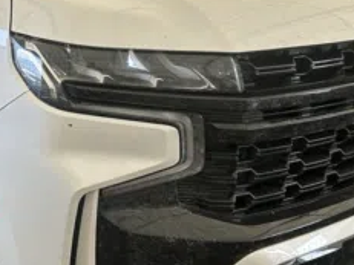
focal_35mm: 72
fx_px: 736
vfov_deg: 20.4
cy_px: 112
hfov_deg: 25.7
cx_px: 3
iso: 50
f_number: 1.5
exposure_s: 1/387
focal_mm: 5.7
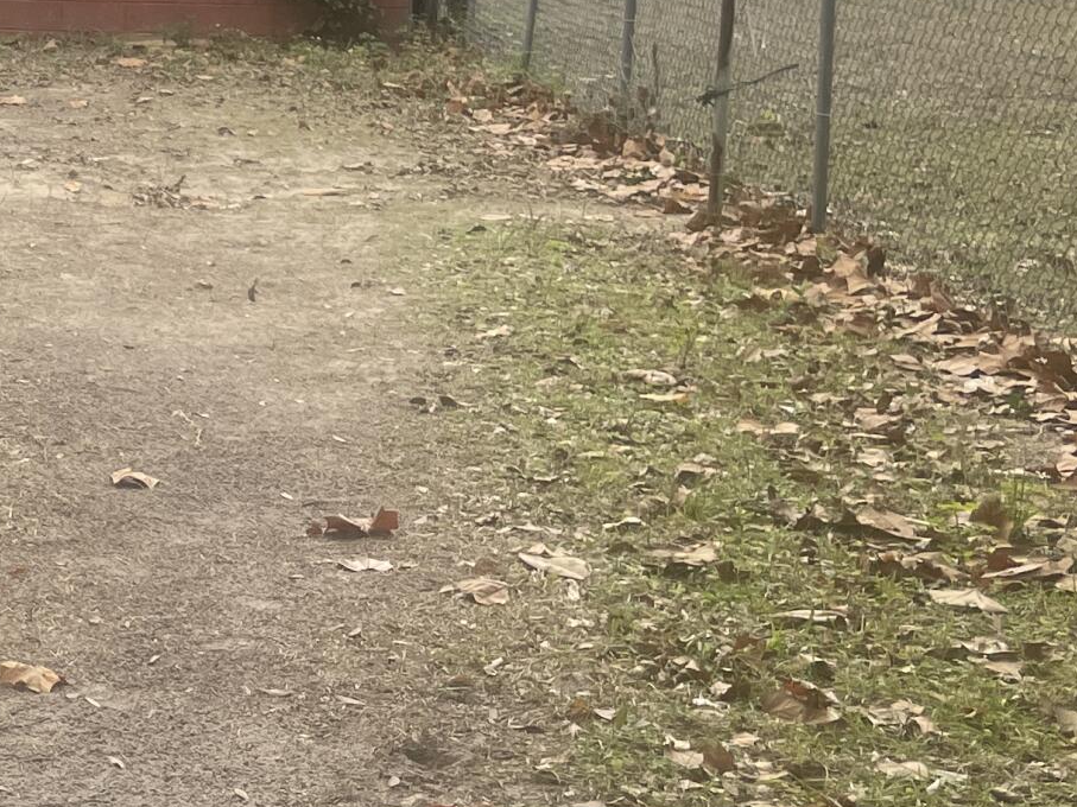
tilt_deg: -4.6
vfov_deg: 16.9
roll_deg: -0.5
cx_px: -575
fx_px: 2675
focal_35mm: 86
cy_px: 85
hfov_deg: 19.6
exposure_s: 1/384
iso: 32
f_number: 1.6
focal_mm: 4.2
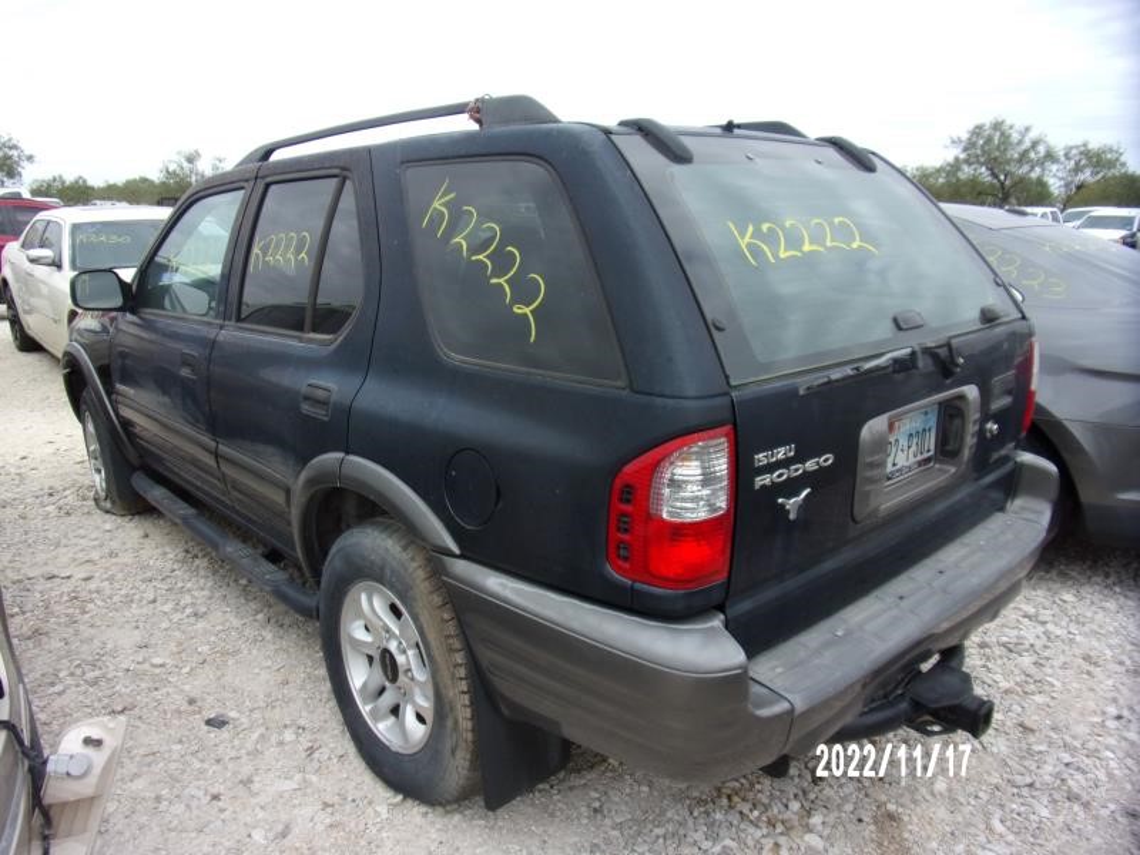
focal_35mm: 24
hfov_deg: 71.6
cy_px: 428
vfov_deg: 56.8
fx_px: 790
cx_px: 570
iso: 80
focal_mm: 4.3
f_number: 3.3
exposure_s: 1/350
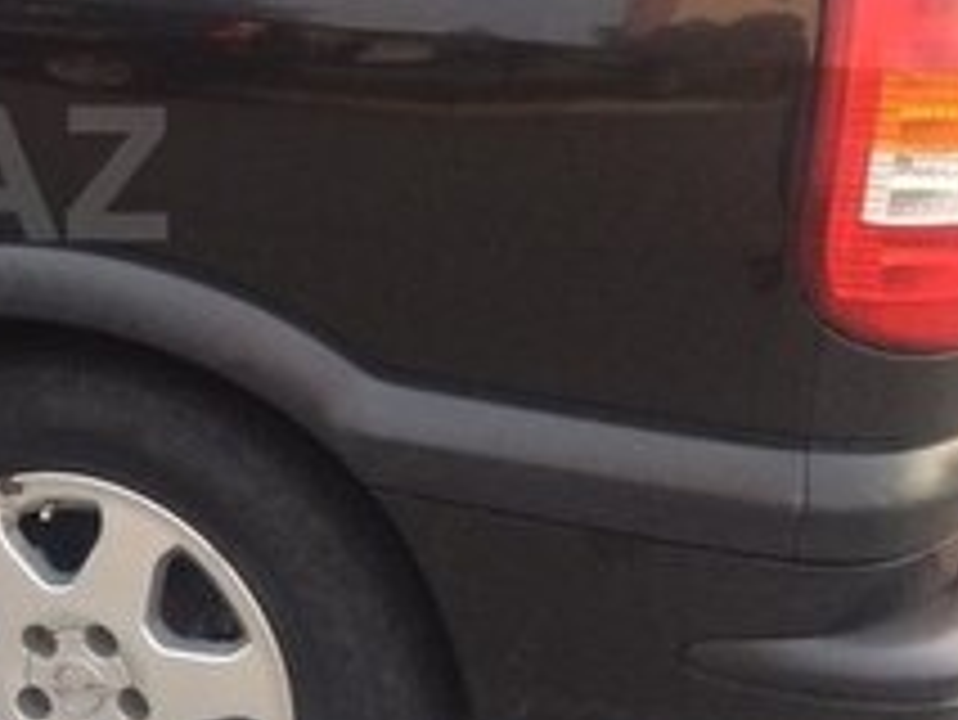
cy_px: 173
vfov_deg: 16.3
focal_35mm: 90
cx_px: -292
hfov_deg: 20.0
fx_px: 2492
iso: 125
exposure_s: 1/33
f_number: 2.2
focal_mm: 4.15
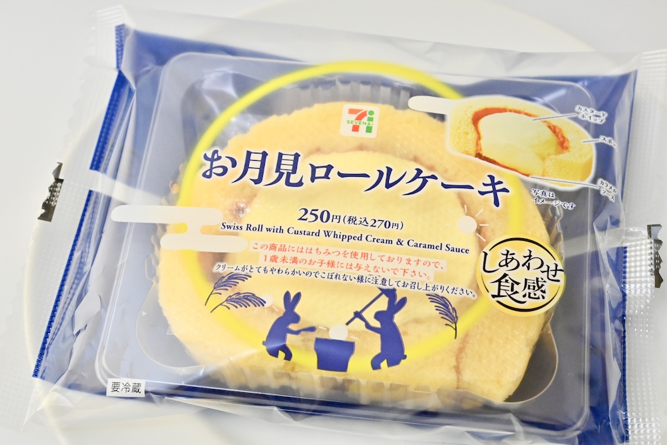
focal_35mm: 60
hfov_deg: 33.4
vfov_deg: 22.6
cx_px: 334
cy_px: 222
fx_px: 1112
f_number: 13
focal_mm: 60
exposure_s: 1/160
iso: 6400
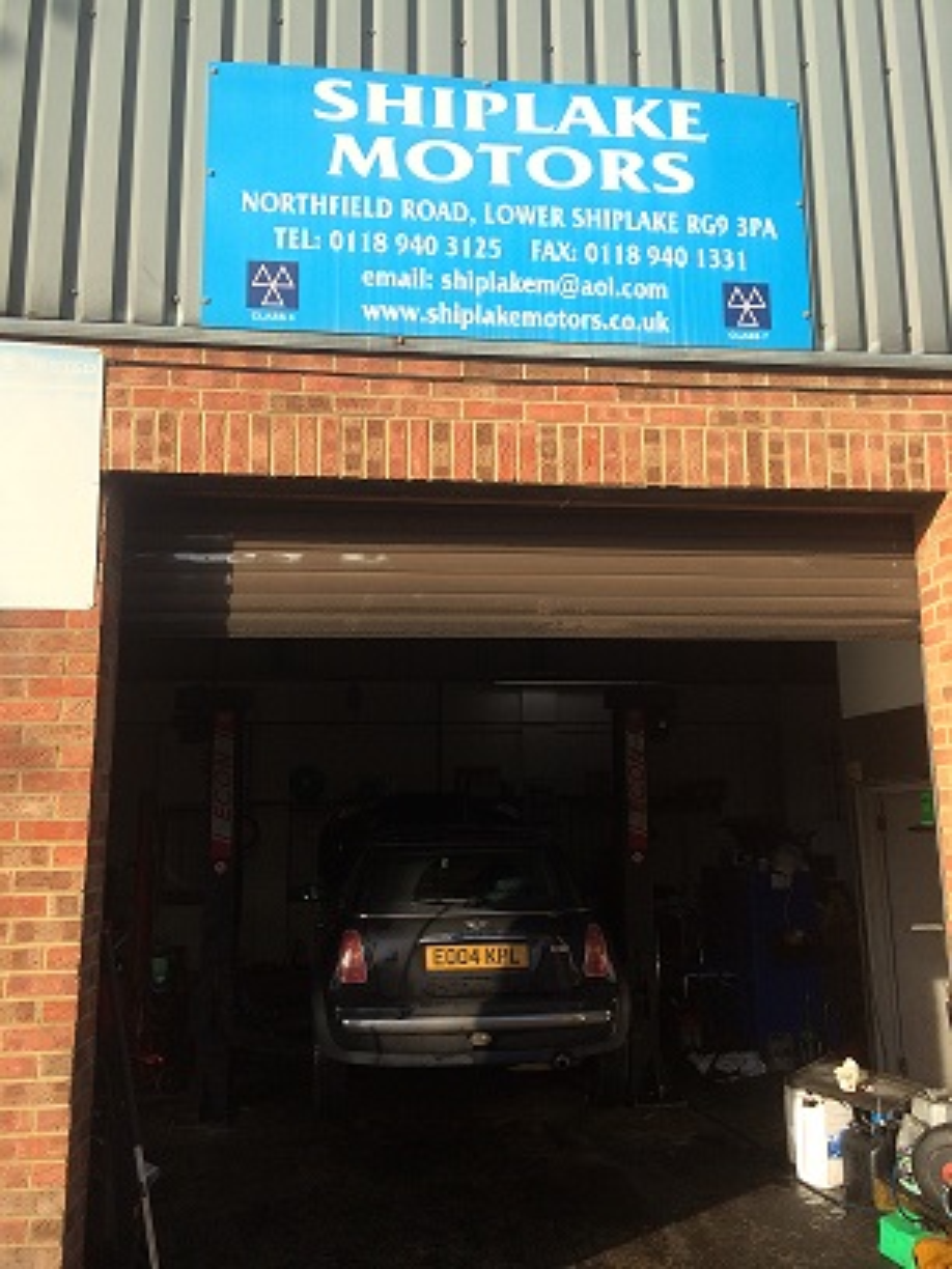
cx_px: 476
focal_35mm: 30
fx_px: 1100
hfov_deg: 46.8
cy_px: 634
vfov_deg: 60.0
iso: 32
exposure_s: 1/1140
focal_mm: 4.12
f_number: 2.2
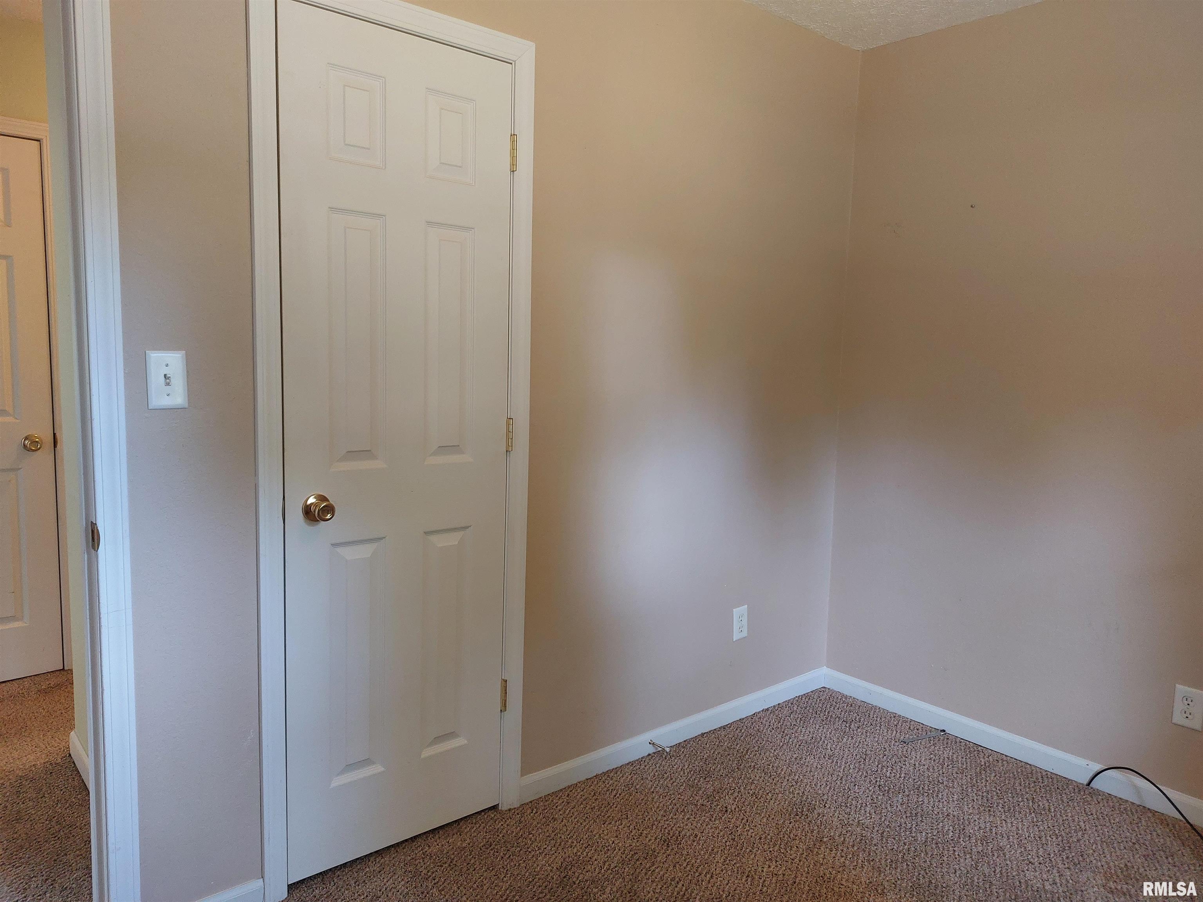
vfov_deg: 56.8
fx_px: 834
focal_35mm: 24
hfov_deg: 71.6
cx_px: 602
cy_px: 451
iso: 320
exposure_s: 1/60
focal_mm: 5.23
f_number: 1.8
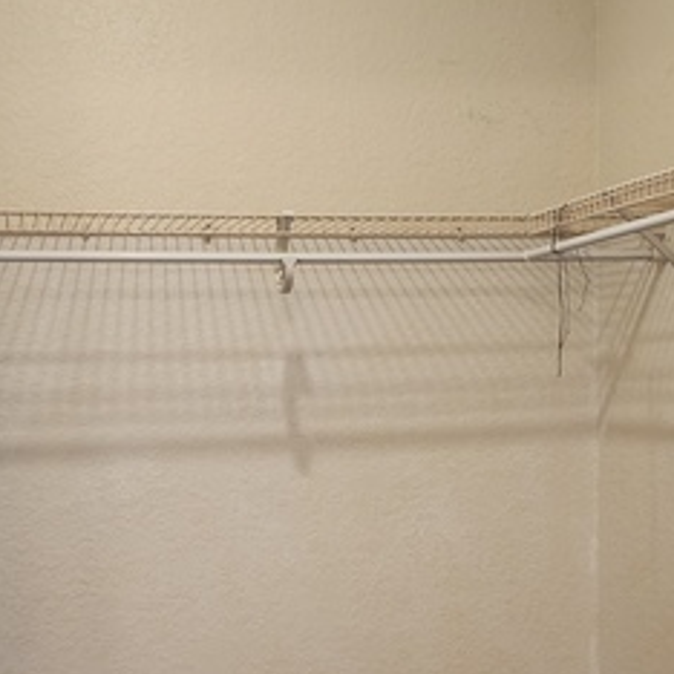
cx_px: 369
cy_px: 554
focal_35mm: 58
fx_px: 1278
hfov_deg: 29.5
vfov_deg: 28.8
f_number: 1.8
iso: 400
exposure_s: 1/120
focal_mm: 6.4
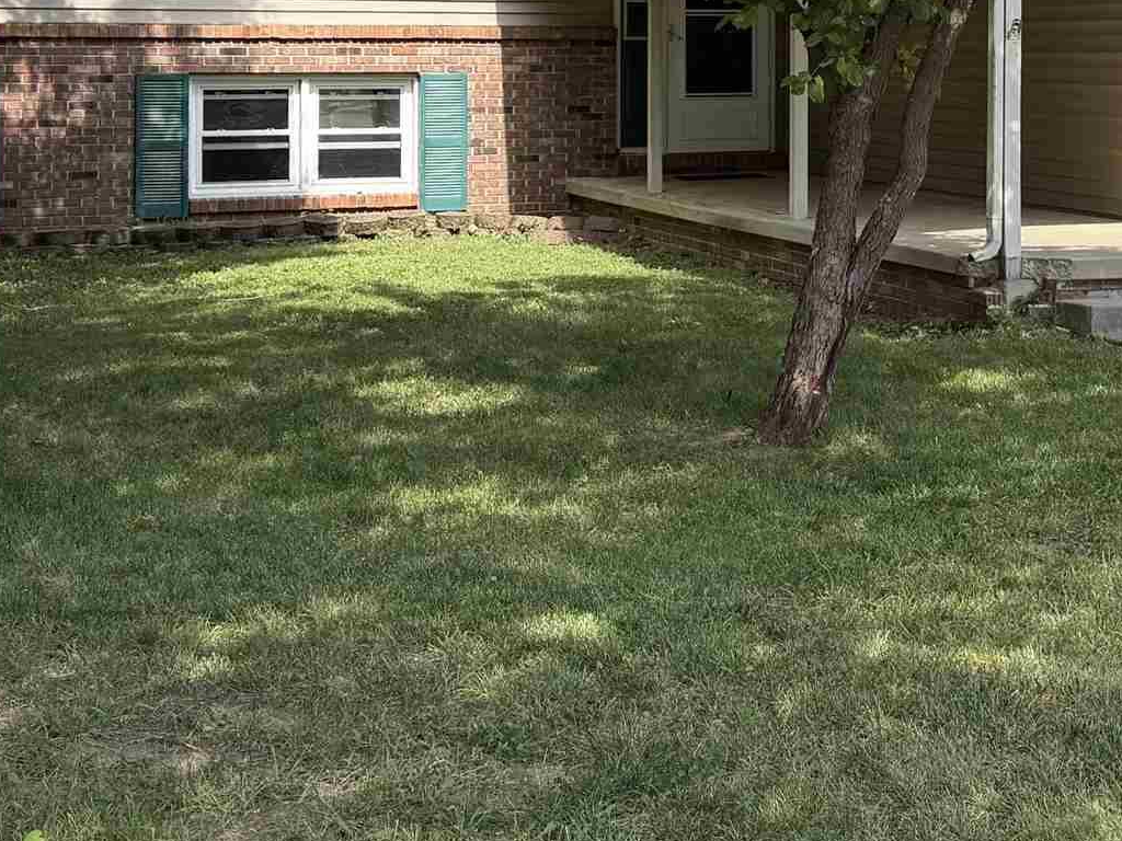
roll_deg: -0.1
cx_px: 951
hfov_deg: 26.4
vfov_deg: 19.8
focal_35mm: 72
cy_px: 7
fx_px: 2334
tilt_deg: +0.9
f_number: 1.78
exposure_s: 1/1493
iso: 80
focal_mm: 6.76
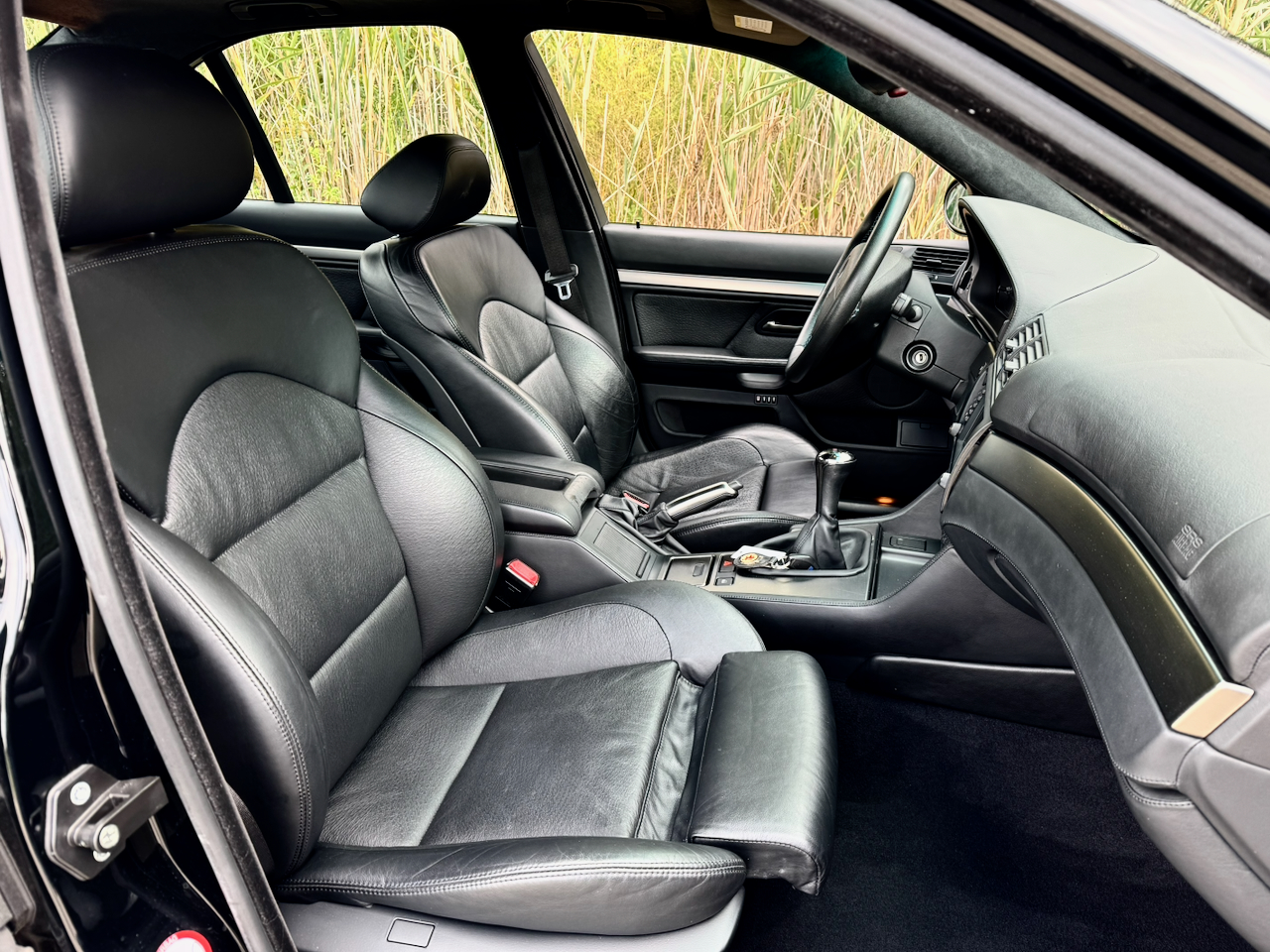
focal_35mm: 24
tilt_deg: -26.5
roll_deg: -1.3
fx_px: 881
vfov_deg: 56.8
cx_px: 635
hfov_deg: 71.6
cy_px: 476
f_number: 1.78
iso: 80
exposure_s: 1/121
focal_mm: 6.76
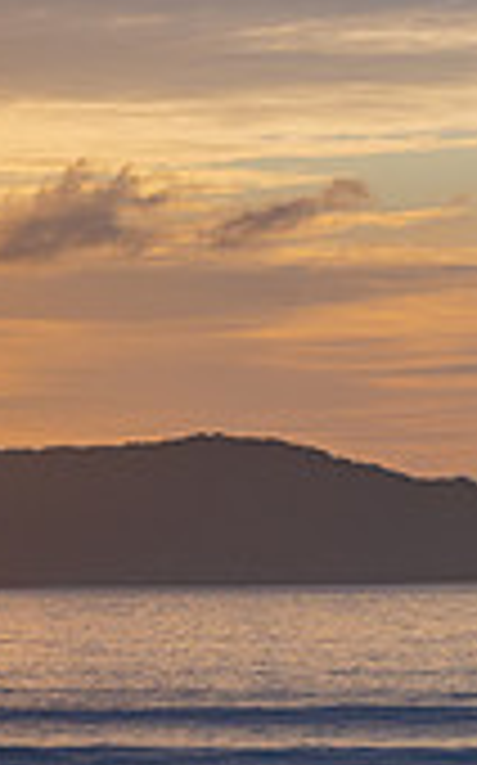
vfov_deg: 7.9
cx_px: 182
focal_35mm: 264
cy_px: 624
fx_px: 5500
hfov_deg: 5.0
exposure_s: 1/320
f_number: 9
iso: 200
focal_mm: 70
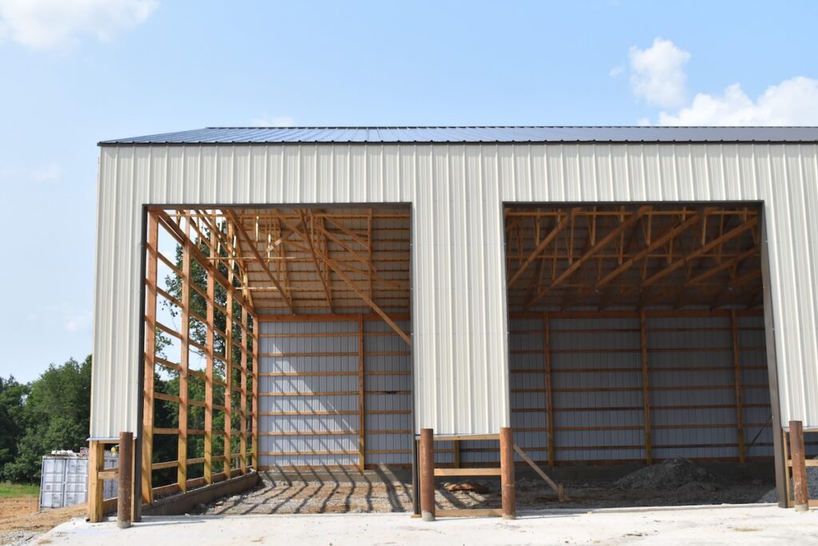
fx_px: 954
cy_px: 273
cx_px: 409
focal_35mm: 42
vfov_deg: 31.9
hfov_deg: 46.4
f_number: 8
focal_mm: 28
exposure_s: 1/2000
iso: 800
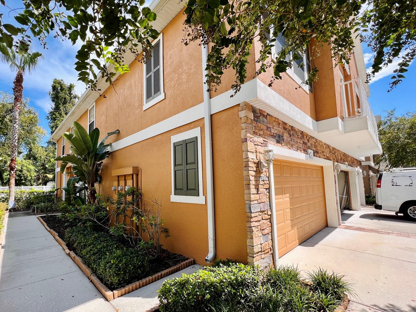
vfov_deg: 81.6
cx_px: 186
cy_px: 166
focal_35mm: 15
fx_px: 180
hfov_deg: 97.8
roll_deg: +1.6
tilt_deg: +6.3
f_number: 1.8
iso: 32
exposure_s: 1/717
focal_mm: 1.57
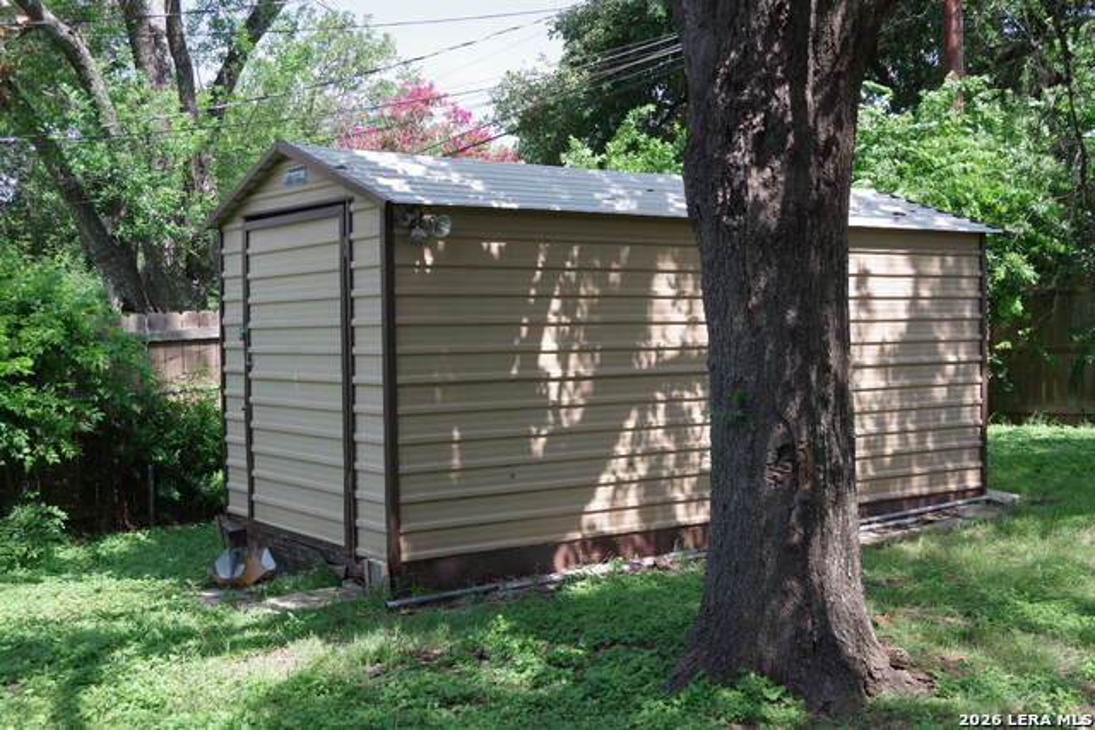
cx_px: 548
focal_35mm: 42
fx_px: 1278
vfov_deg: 31.9
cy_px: 365
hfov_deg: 46.4
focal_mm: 28
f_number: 5.6
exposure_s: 1/200
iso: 200
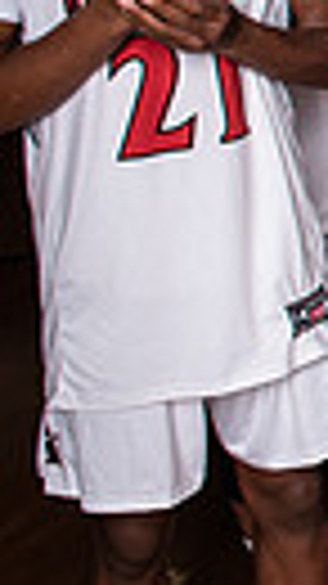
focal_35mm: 112
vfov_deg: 18.7
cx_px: 1267
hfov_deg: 7.7
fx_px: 1734
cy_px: 25
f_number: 14
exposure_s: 1/200
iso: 320
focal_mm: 24
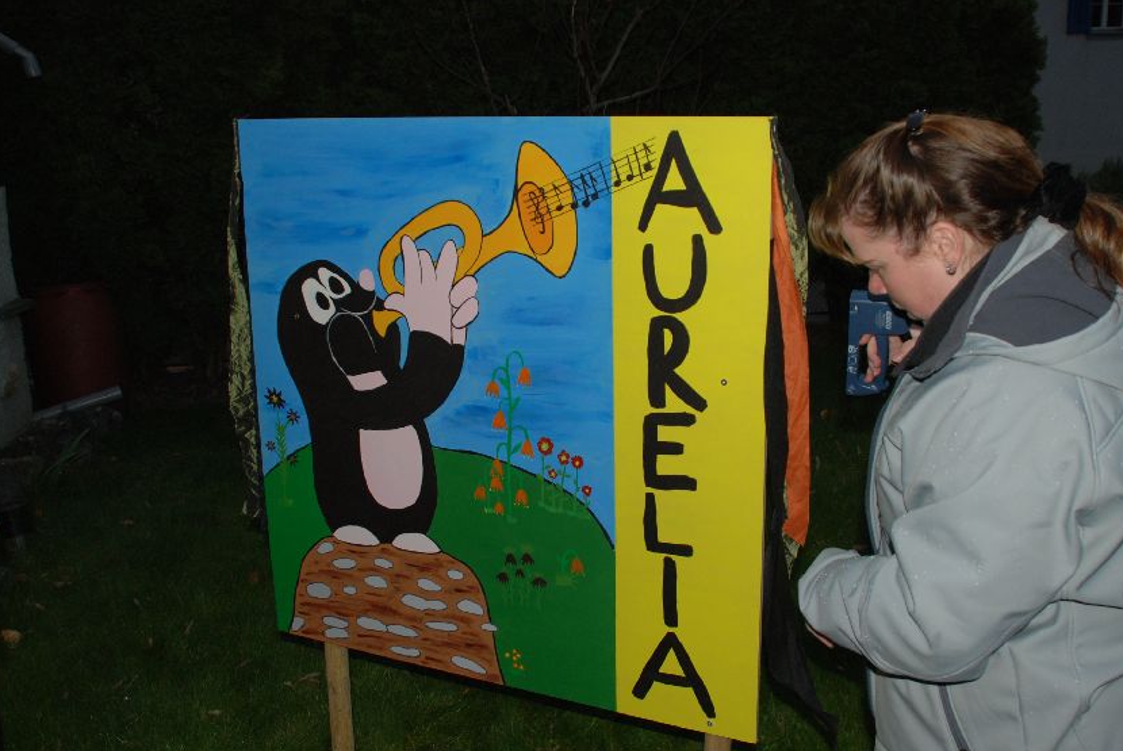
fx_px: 1155
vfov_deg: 36.0
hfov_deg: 51.8
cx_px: 599
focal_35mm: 37
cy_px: 396
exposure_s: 1/60
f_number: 3.8
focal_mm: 20
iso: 200
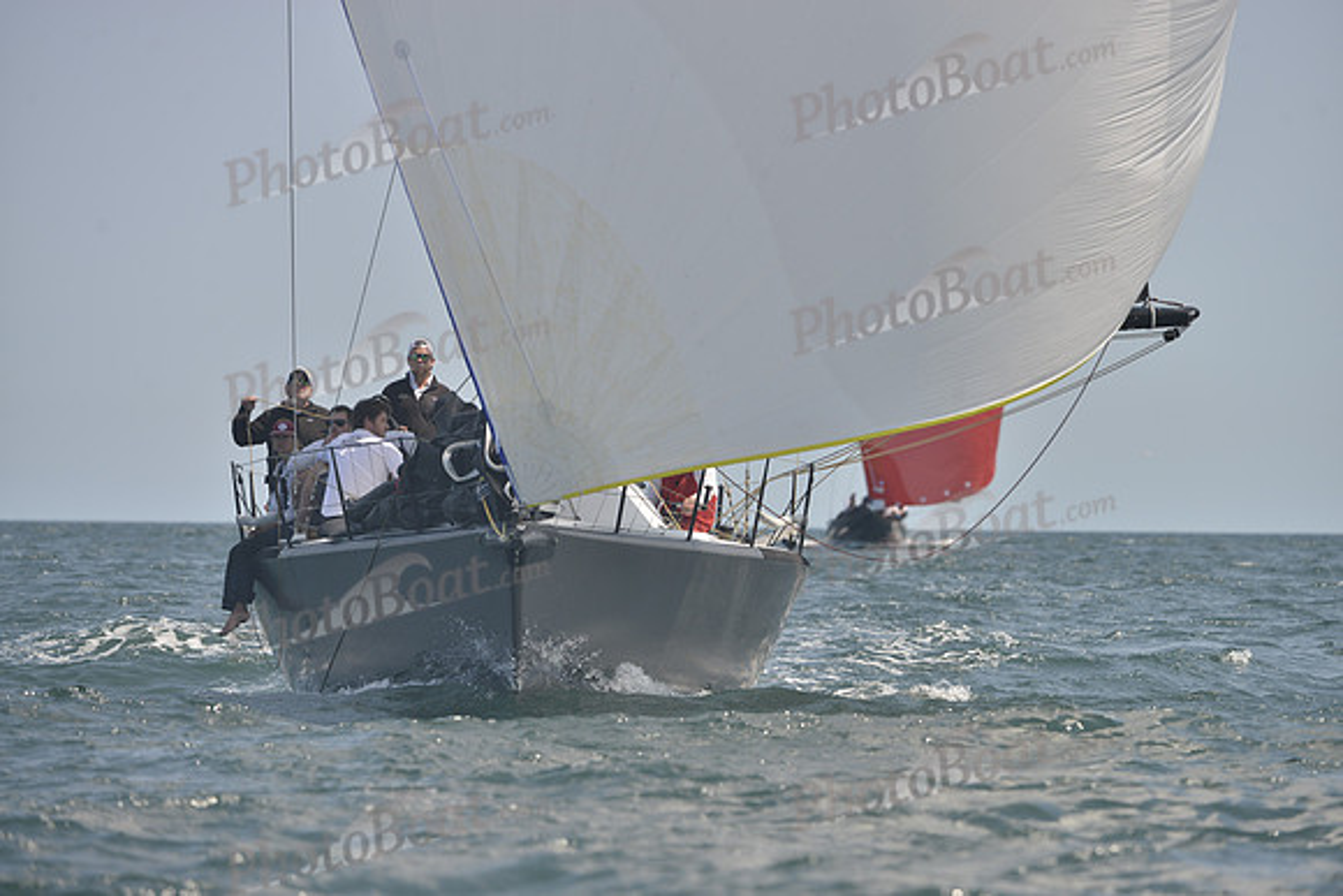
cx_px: 672
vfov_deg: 3.9
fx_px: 13059
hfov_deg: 5.9
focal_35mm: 350
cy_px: 448
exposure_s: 1/1250
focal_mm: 350
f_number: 6.3
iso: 280
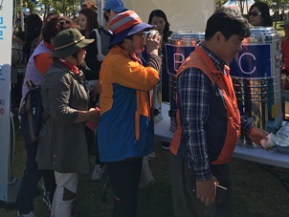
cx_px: 144
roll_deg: -0.1
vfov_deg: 29.7
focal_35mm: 48
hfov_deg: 39.6
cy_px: 47
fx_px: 401
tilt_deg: -0.8
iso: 25
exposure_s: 1/1326
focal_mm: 4.15
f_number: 2.2
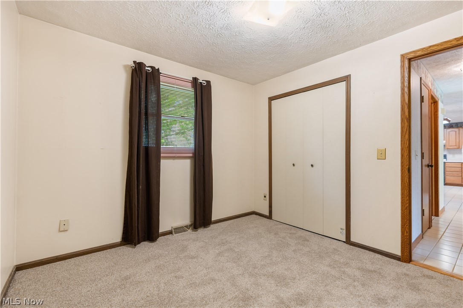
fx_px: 206
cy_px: 154
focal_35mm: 16
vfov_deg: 73.7
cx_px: 232
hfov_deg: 96.7
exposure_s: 1/5
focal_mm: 16
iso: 400
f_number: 2.8
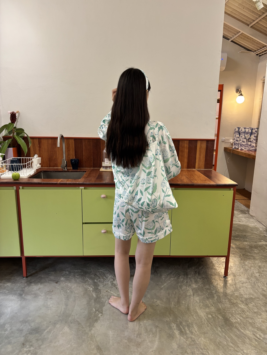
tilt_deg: -12.3
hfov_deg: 53.1
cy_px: 178
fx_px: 267
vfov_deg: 67.3
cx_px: 134
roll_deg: -1.1
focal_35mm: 26
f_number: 1.6
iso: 160
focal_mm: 5.96
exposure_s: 1/50
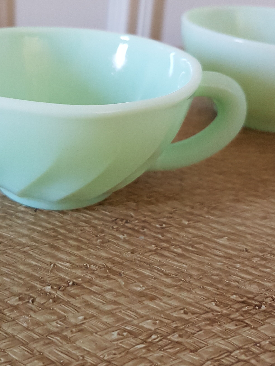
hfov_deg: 35.4
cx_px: 79
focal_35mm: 40
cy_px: 106
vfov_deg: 45.6
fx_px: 424
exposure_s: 1/24
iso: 200
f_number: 1.7
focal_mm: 4.2
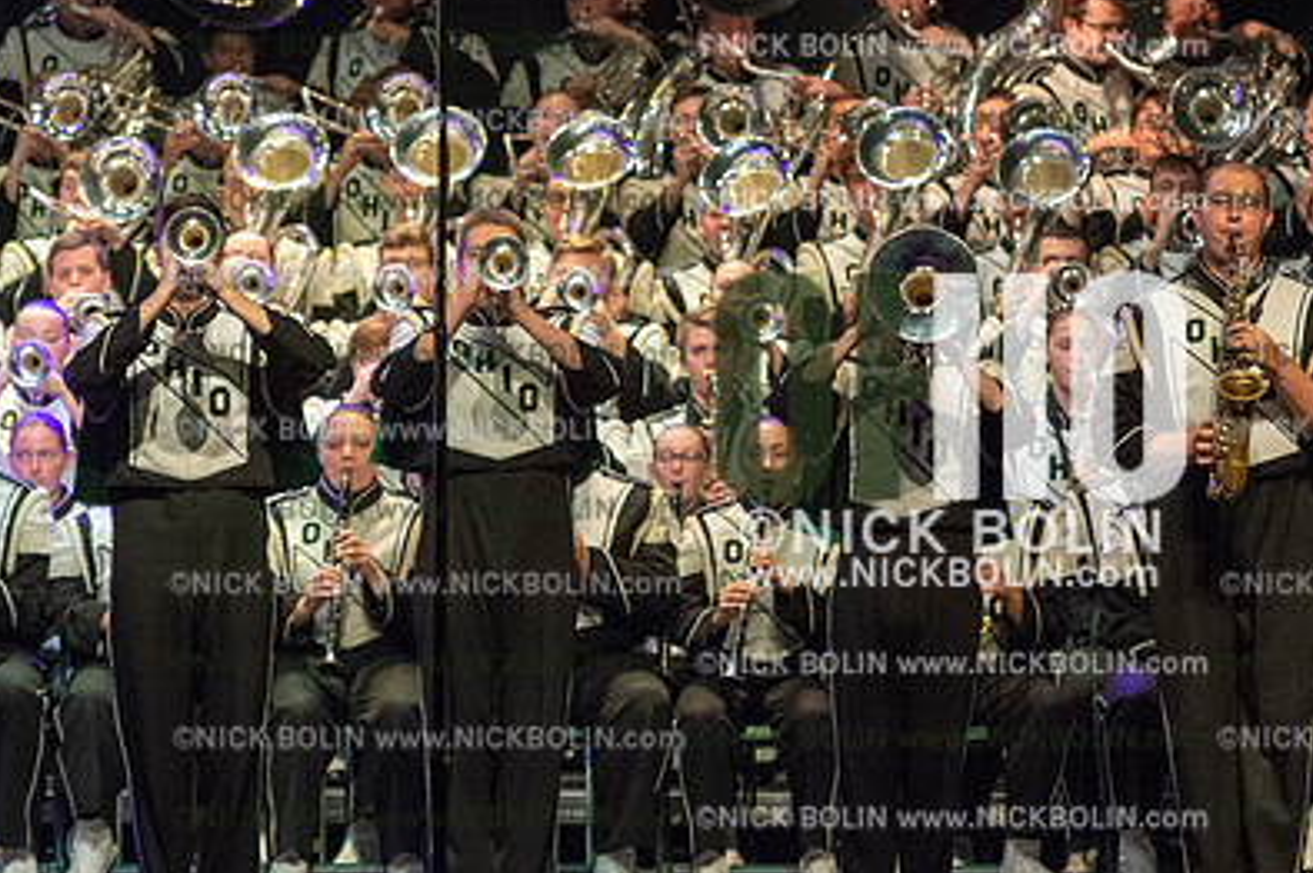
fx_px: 11260
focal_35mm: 309
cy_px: 430
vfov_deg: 4.4
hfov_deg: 6.7
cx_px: 950
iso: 8000
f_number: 5.6
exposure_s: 1/400
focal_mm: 210
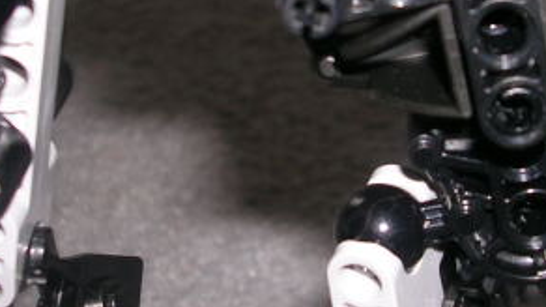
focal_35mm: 98
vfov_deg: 12.3
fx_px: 1418
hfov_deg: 21.7
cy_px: 99
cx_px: 363
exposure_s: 1/60.1
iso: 50
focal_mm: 6.2
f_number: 2.9
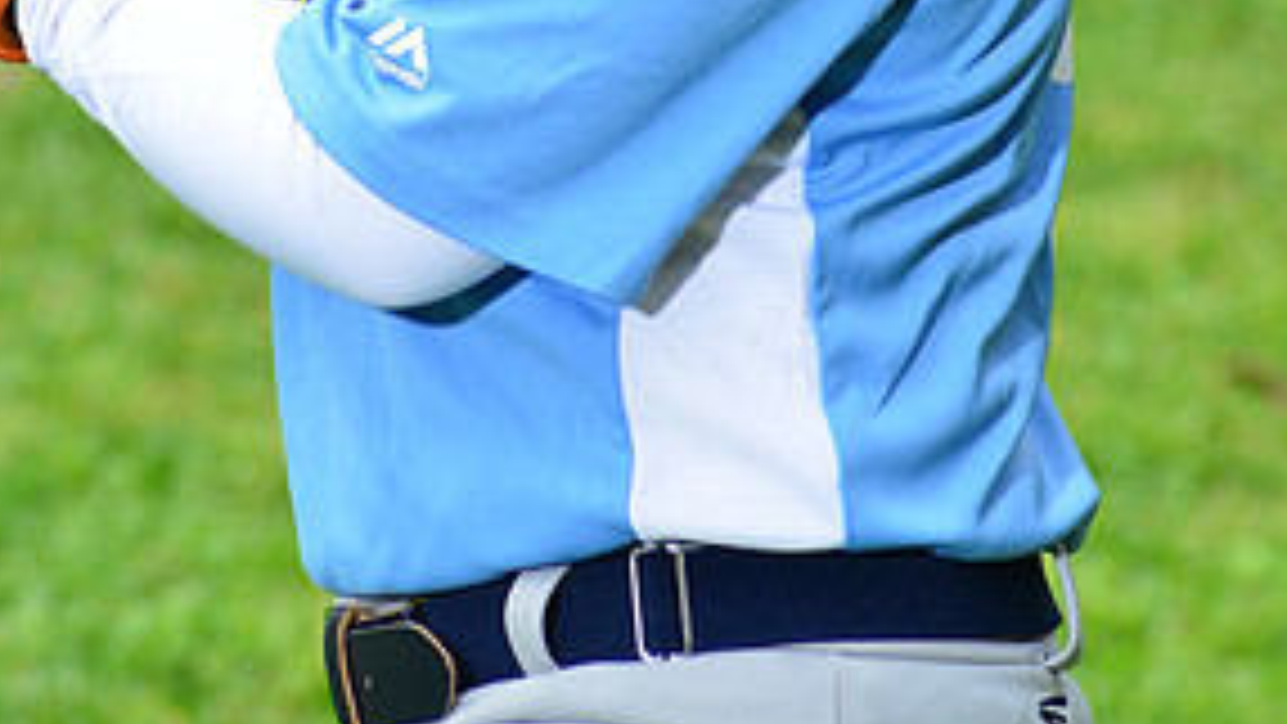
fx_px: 14506
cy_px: -328
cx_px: 619
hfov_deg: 5.1
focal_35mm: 425
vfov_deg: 2.9
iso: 200
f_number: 10
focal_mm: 200
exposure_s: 1/200
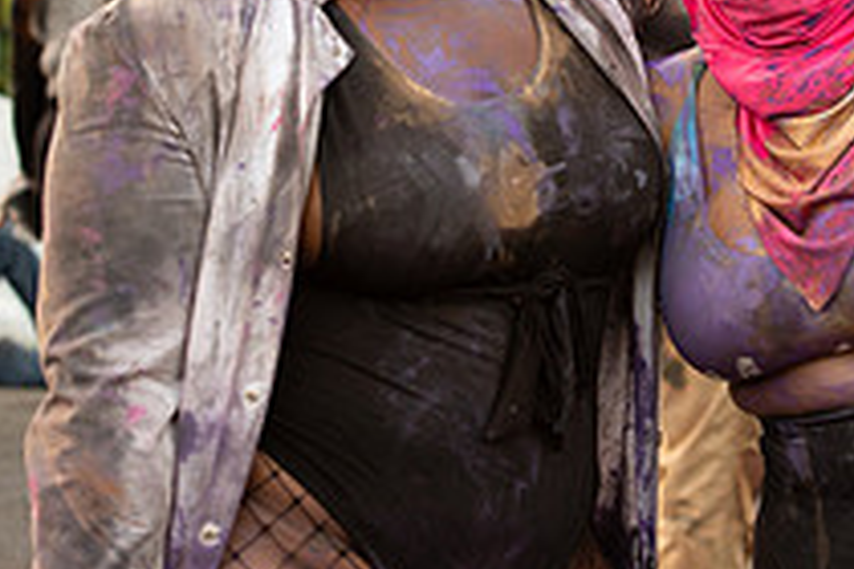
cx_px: 545
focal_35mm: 193
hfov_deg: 10.7
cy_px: 134
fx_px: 4578
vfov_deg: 7.1
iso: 800
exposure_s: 1/200
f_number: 5
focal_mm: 70
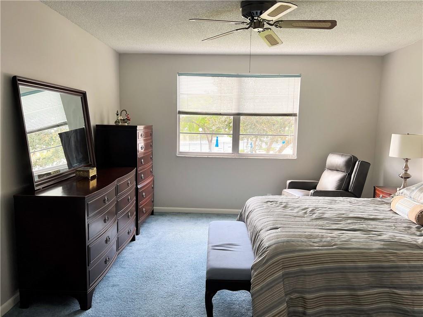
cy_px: 158
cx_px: 212
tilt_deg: -7.2
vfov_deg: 53.1
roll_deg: -1.1
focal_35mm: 26
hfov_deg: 67.3
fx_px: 318
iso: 40
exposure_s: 1/124
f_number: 1.5
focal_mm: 5.7
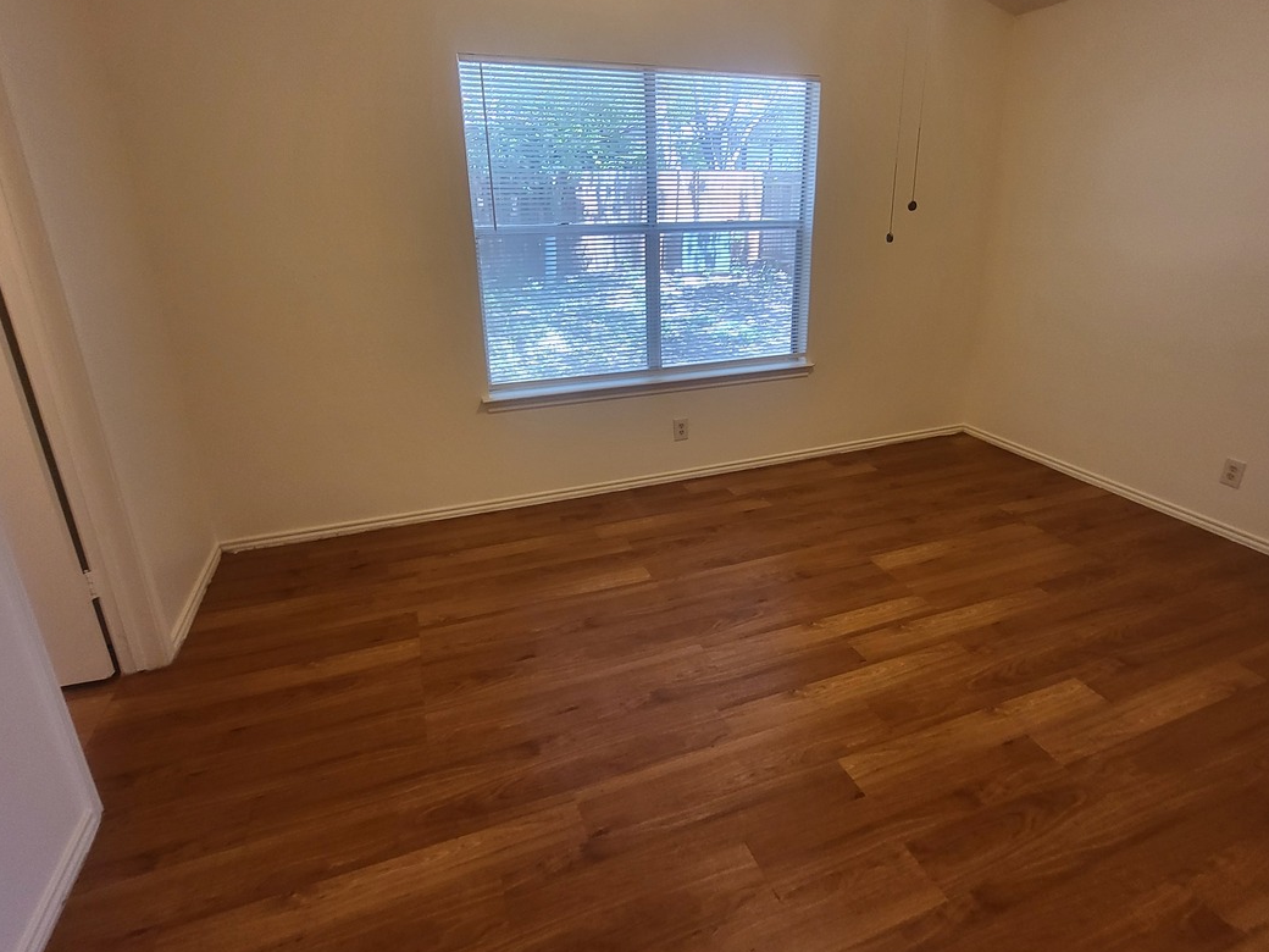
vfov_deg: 71.4
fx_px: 660
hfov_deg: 87.5
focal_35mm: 18
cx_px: 691
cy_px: 426
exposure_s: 1/60
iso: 200
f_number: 2.2
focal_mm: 1.74
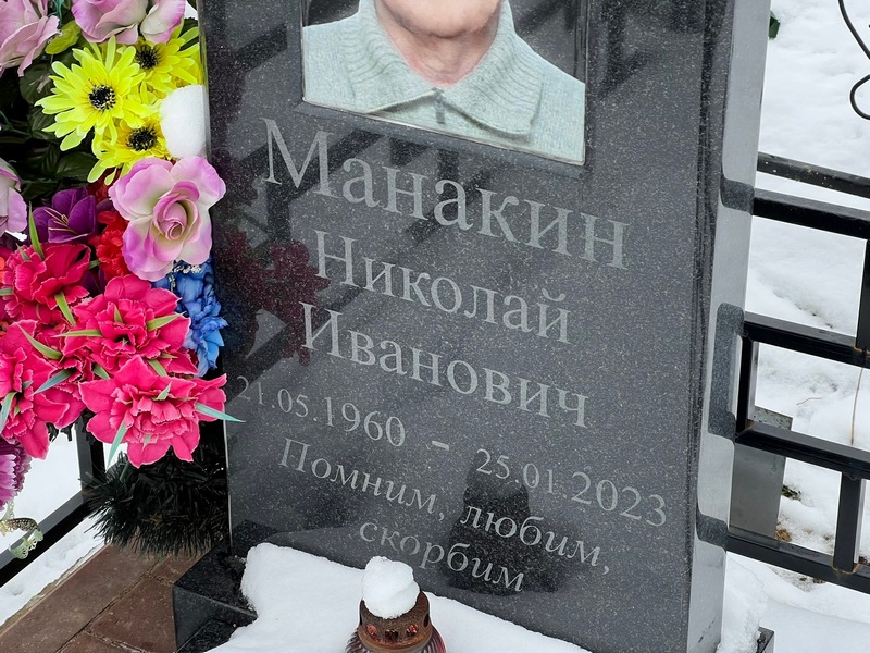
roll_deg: +2.5
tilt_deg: -31.4
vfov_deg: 19.1
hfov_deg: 25.3
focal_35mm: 77
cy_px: 326
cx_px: 435
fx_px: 1935
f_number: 2.8
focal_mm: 9
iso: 64
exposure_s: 1/99
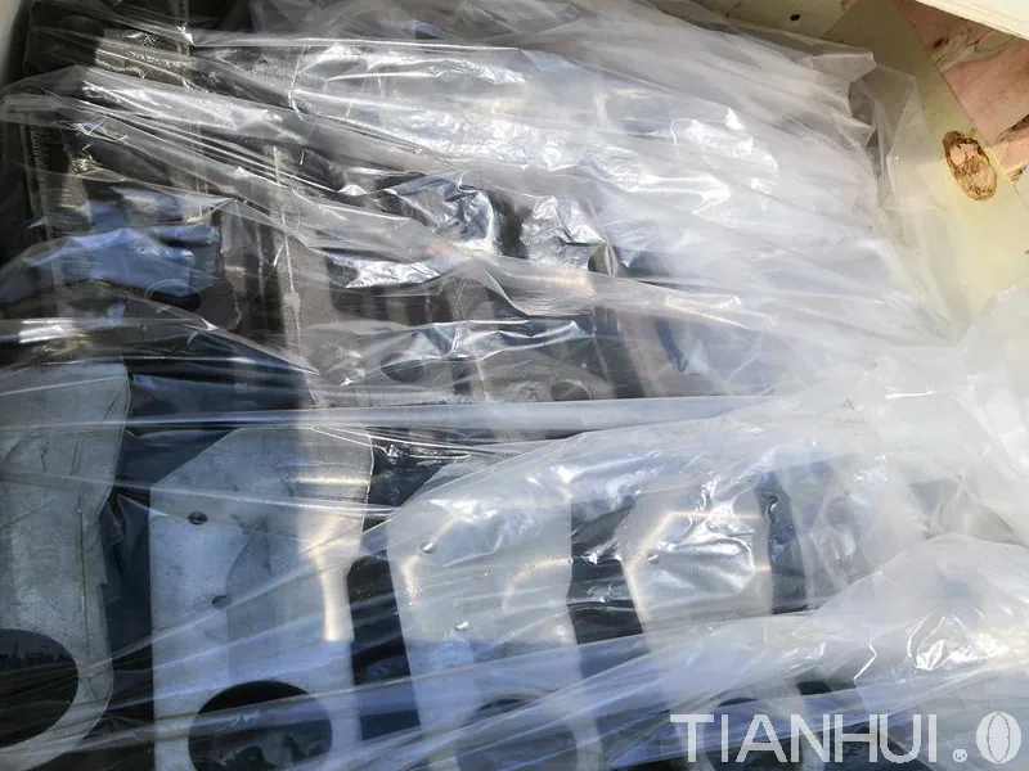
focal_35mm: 27
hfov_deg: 65.3
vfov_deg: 51.4
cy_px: 386
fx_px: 803
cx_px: 514
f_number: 1.8
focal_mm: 3.95
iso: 50
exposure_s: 1/1451
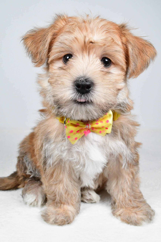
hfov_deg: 31.9
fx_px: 282
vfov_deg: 46.4
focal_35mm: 42
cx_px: 80
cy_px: 121
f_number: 10
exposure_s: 1/1250
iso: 5000
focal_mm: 28
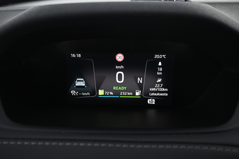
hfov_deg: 55.1
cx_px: 120
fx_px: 229
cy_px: 80
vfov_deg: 38.4
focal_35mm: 34
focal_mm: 23
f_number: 4.2
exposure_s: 1/40
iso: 1800
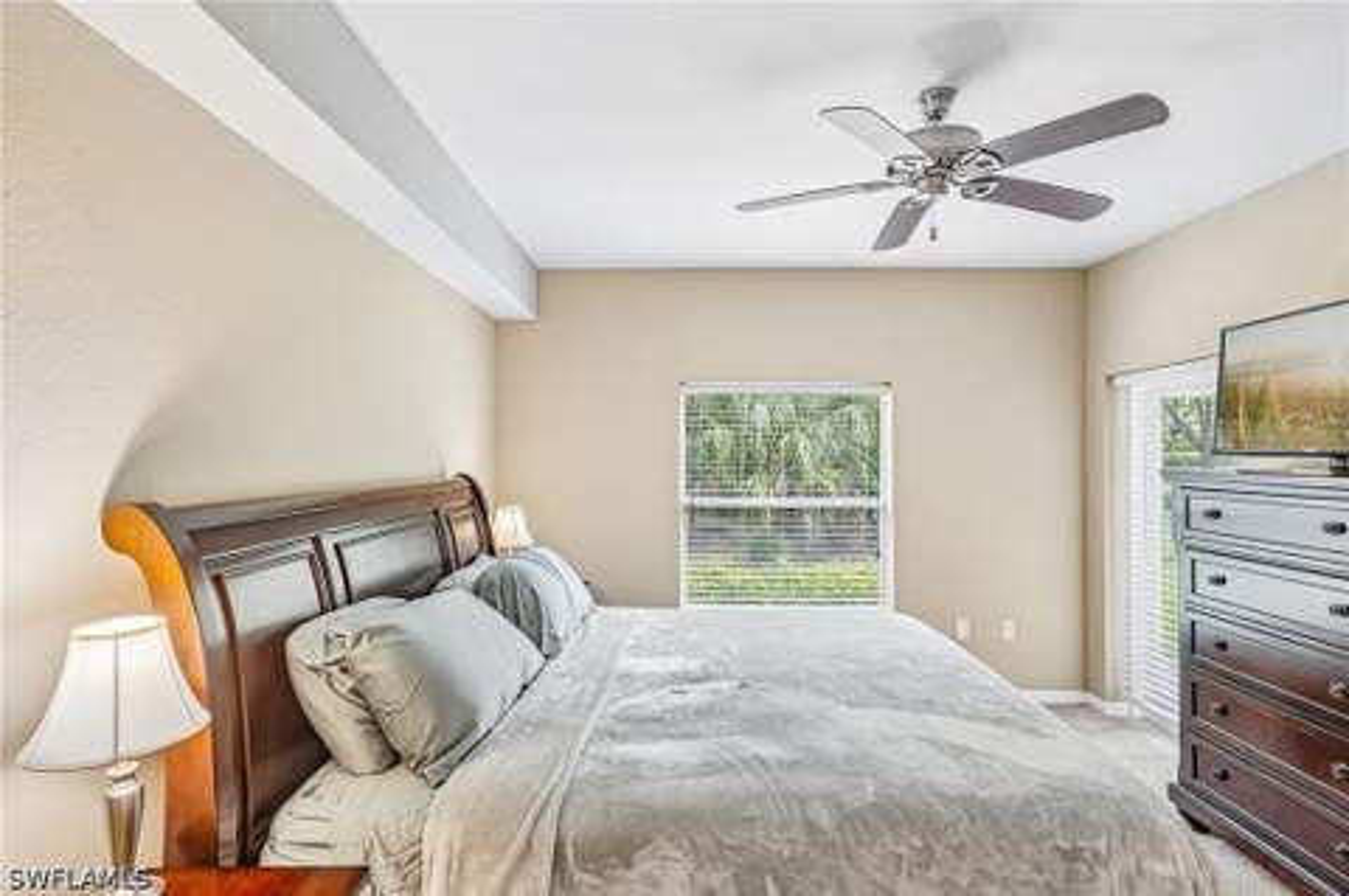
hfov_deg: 88.5
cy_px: 448
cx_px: 674
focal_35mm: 18
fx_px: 693
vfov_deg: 65.8
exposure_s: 1/15
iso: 400
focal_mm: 18.5
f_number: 8
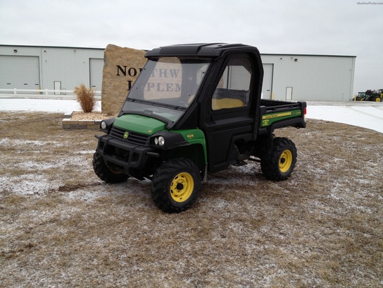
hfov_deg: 52.6
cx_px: 192
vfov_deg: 40.7
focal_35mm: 35
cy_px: 144
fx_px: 387
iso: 50
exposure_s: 1/240
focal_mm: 4.28
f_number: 2.4
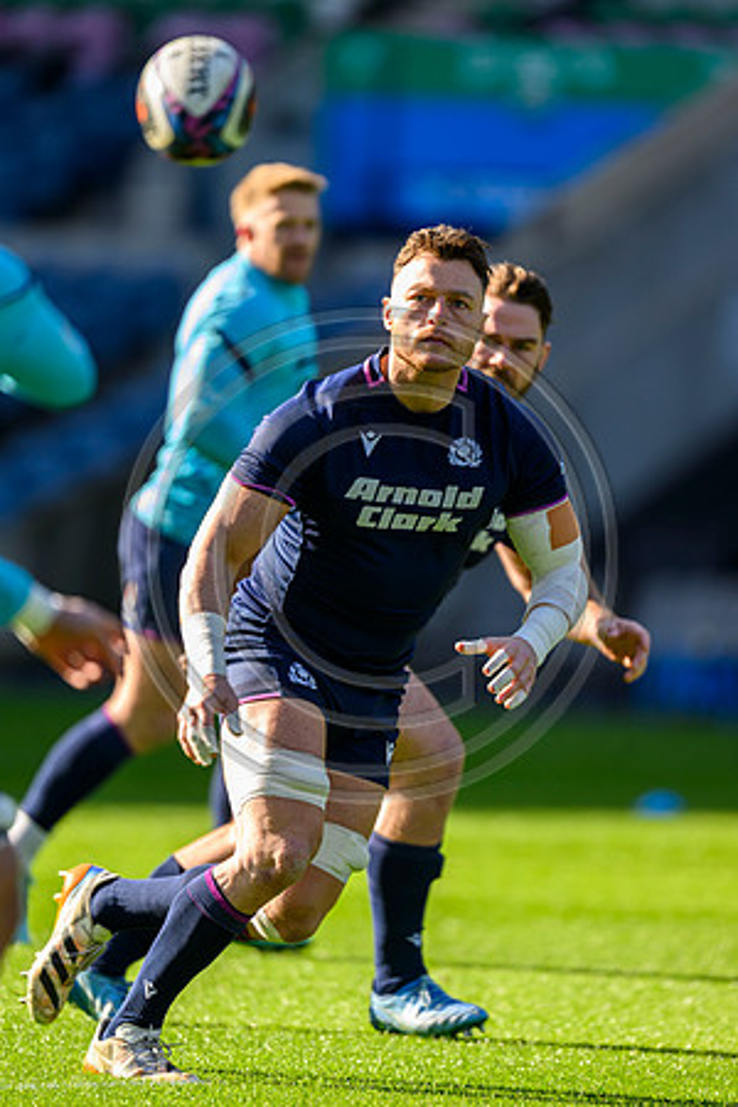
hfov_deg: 2.5
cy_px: 554
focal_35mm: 560
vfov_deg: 3.7
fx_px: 17219
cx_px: 369
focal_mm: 560
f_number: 4
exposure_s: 1/1000
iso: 500
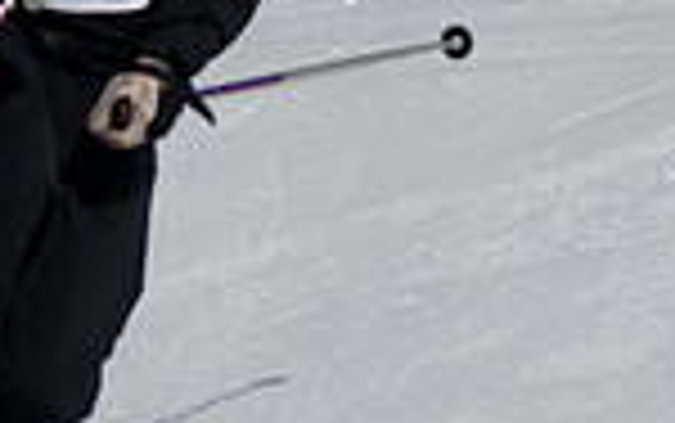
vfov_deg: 1.3
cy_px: -209
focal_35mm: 1002
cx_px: 234
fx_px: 18447
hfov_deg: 2.1
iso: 200
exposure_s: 1/2000
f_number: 3.5
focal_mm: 170
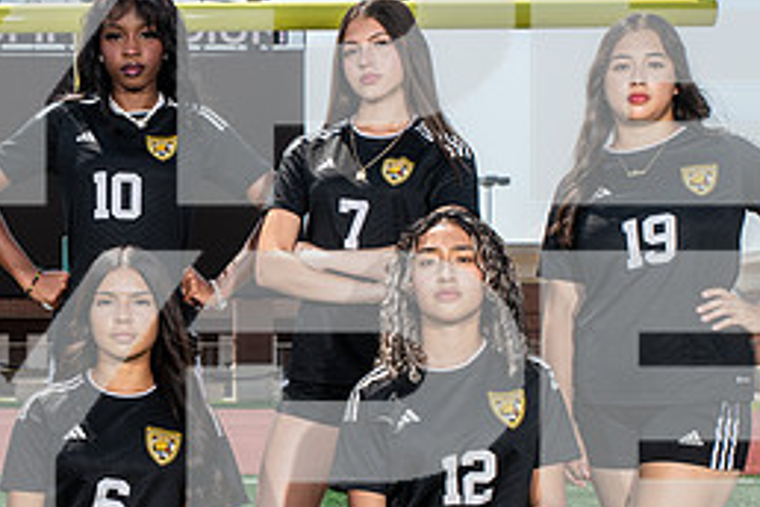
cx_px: 130
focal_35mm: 90
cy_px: 408
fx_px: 1900
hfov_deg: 22.3
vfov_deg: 15.1
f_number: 7.1
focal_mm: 40
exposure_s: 1/320
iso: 100
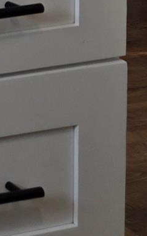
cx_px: -363
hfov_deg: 7.3
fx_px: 950
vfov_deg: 12.6
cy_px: -216
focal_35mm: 148
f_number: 1.8
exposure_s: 1/169
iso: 25
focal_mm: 5.4
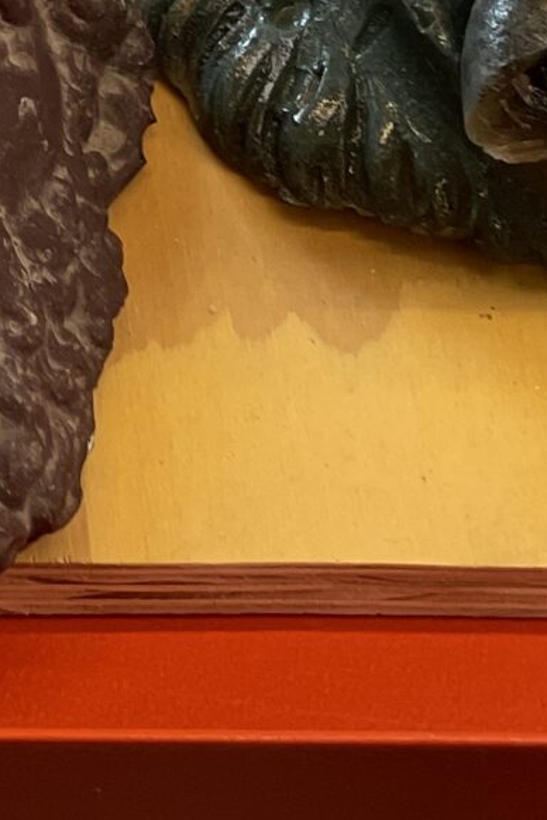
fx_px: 2712
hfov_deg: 10.9
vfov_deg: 15.6
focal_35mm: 119
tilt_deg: -43.3
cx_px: -392
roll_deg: +3.0
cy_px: -485
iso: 100
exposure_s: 1/121
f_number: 1.6
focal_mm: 4.2
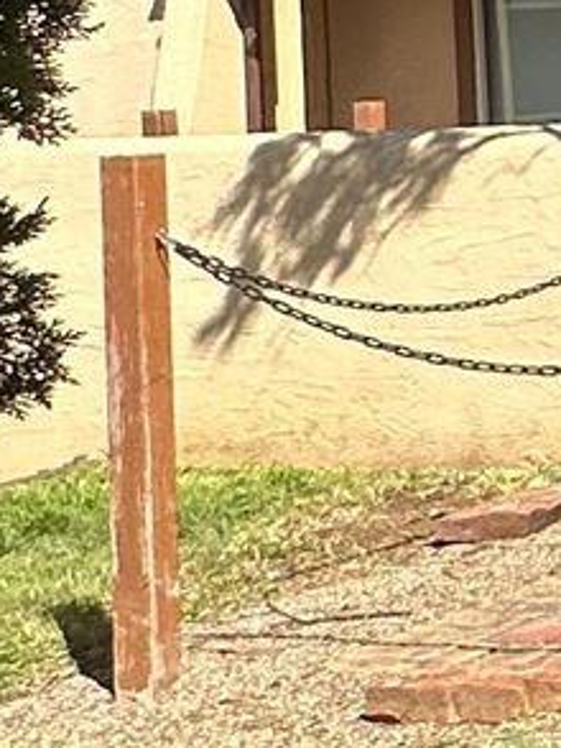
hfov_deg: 9.6
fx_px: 2375
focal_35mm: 110
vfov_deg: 17.6
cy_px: 79
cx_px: 1808
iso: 50
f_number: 2.2
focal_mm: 2.22
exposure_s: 1/1795
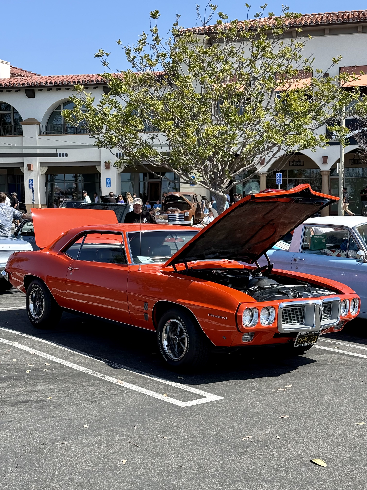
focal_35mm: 48
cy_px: 245
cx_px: 184
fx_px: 679
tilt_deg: -3.2
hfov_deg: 30.3
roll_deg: +0.2
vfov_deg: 39.7
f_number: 1.78
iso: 80
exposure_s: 1/2577
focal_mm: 6.76
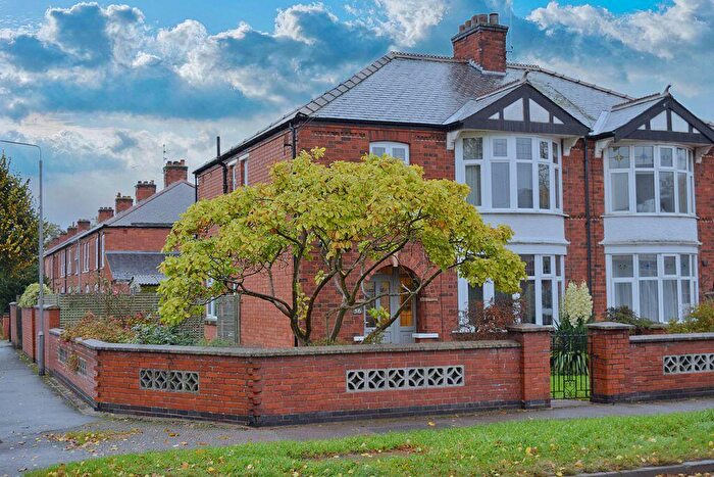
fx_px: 922
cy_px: 238
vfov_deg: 29.0
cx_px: 357
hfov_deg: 42.3
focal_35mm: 46
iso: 400
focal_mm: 31
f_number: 5.6
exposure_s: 1/125
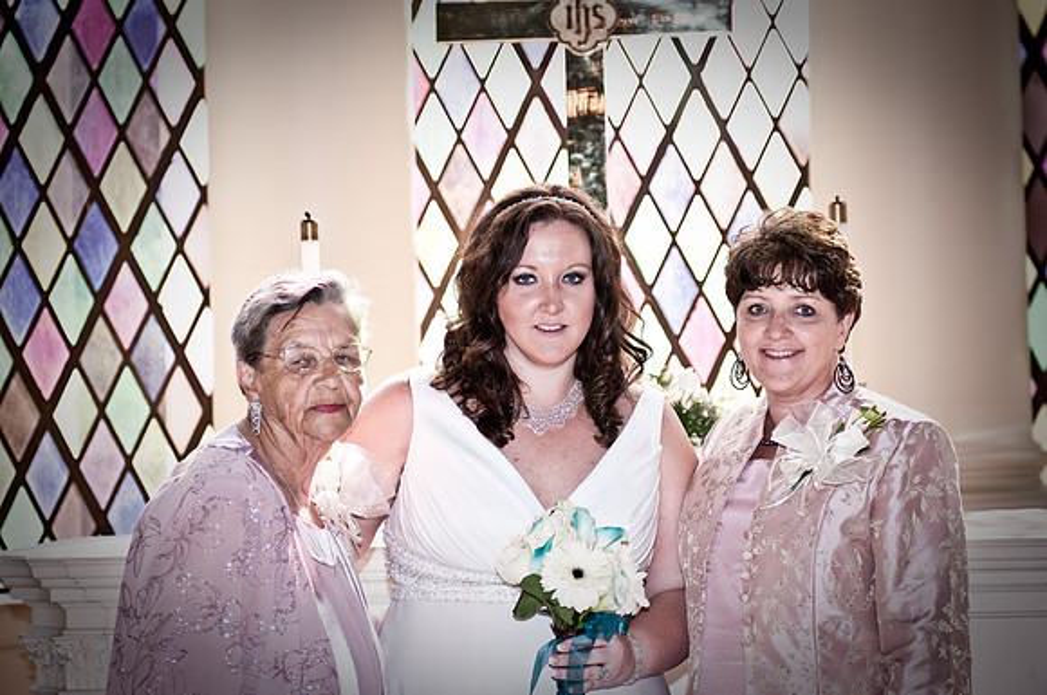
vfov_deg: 14.7
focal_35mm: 93
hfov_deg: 21.9
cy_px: 348
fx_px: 2701
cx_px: 524
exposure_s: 1/250
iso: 200
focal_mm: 62
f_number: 2.8
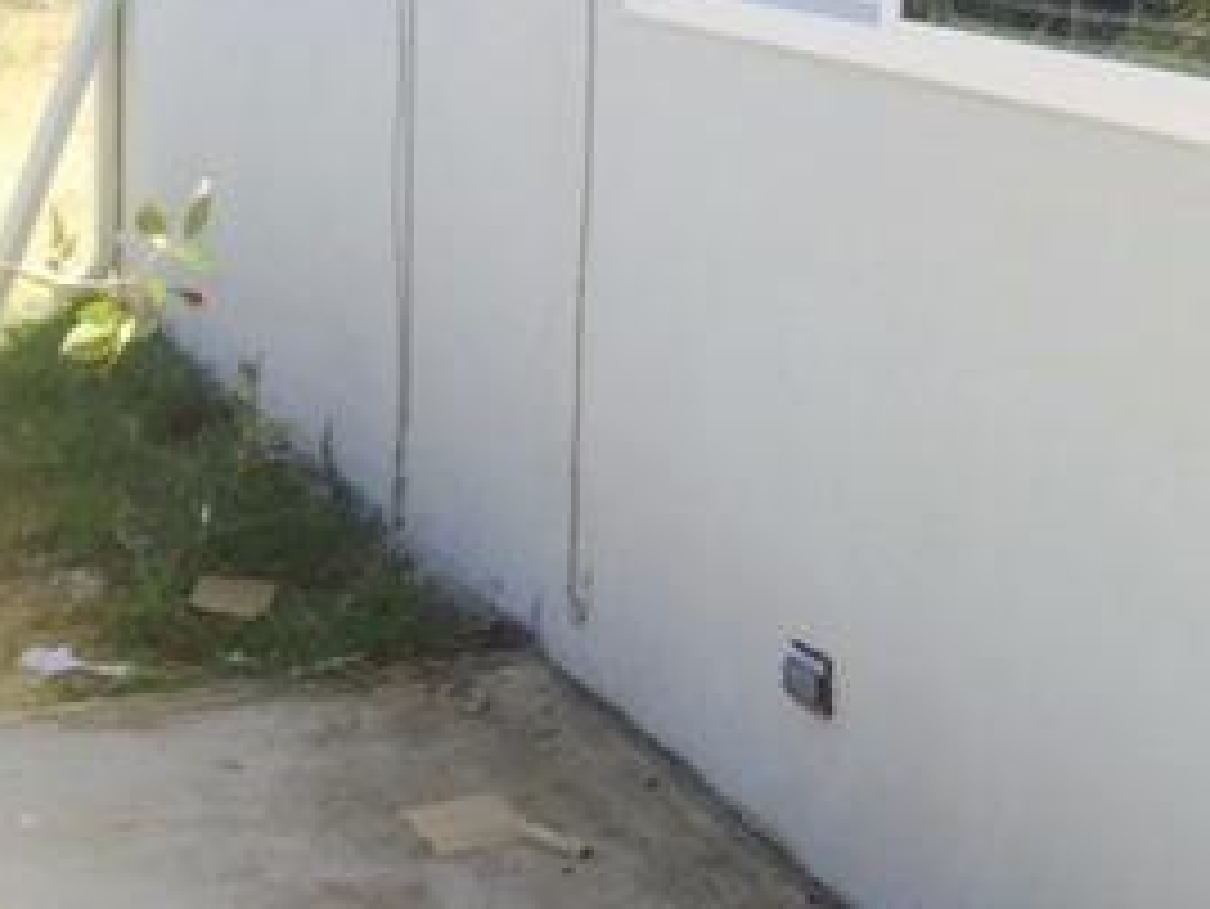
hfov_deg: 26.1
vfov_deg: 21.1
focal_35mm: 69
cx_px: 1318
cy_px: 189
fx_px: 2413
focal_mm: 4.15
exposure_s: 1/791
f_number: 2.2
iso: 32
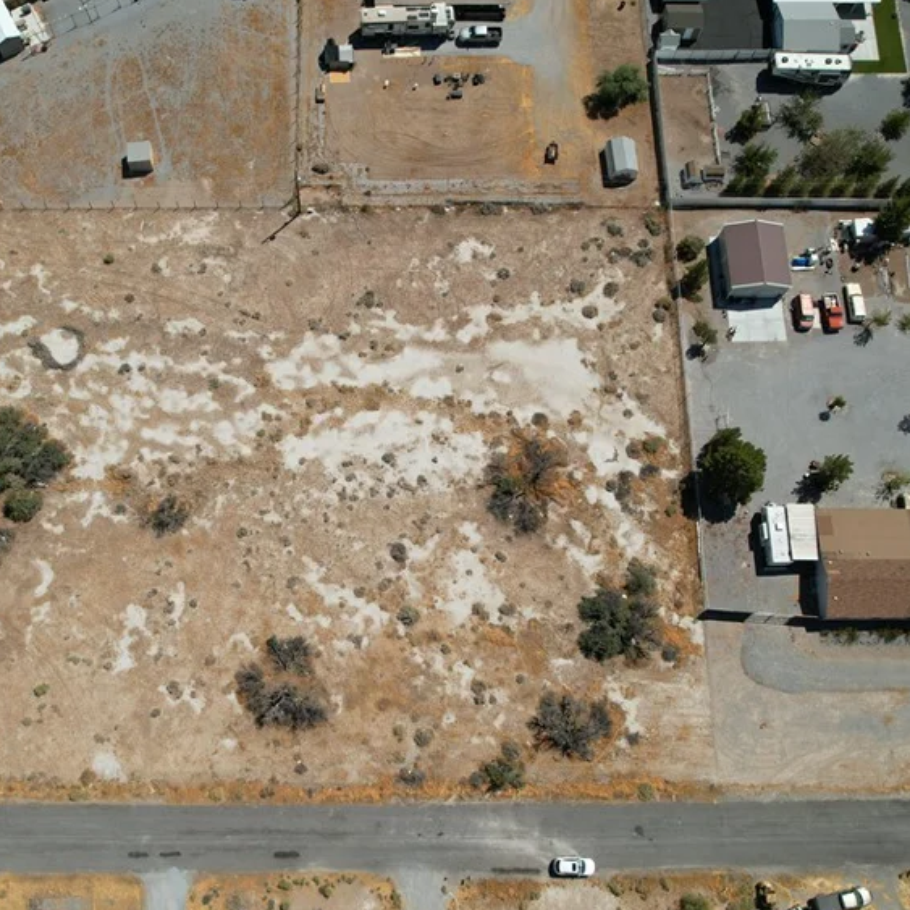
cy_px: 500
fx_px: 1011
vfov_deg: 48.4
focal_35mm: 34
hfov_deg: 48.1
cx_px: 354
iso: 100
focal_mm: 8.38
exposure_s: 1/200
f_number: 2.8
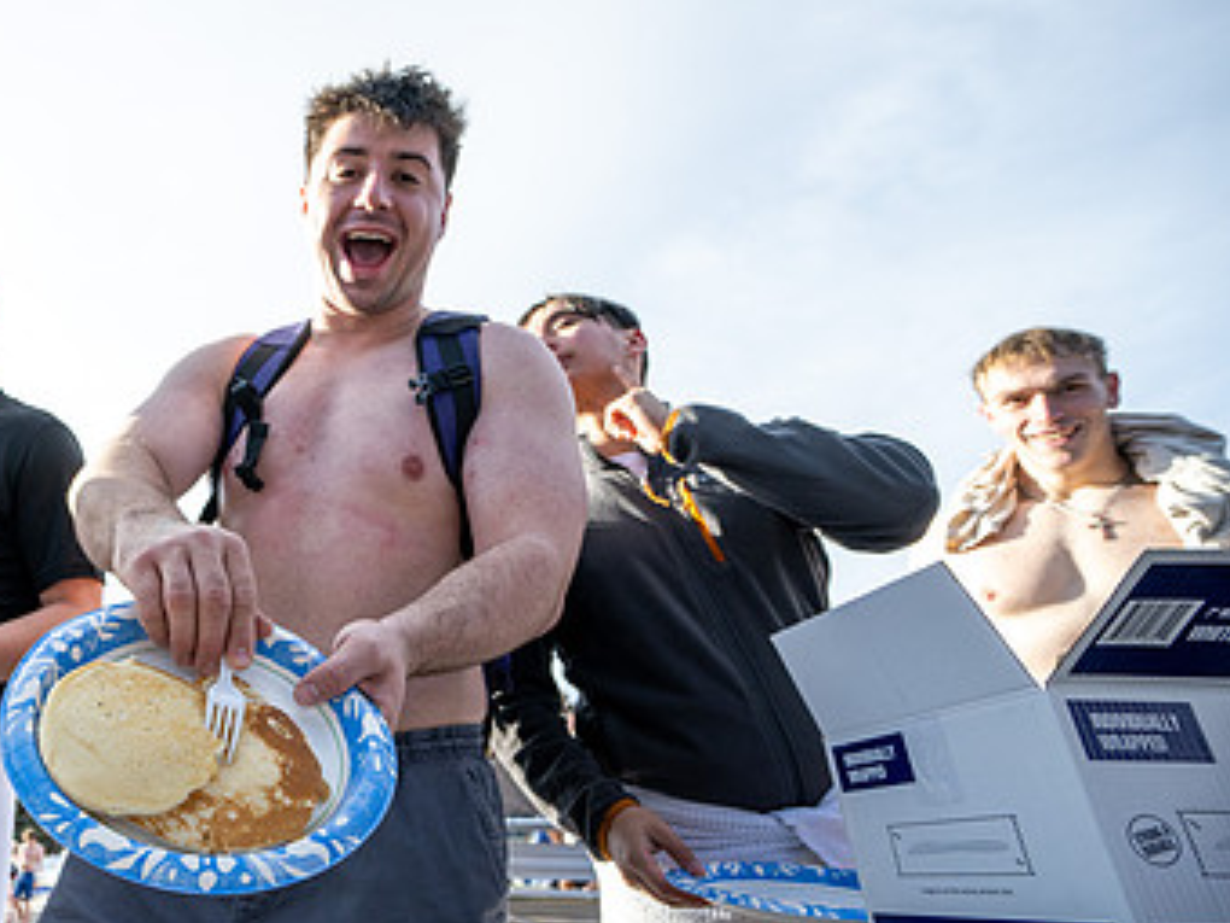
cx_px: 242
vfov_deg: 58.6
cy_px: 538
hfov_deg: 66.9
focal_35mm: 23
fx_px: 817
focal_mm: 14
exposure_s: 1/1000
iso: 250
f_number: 4
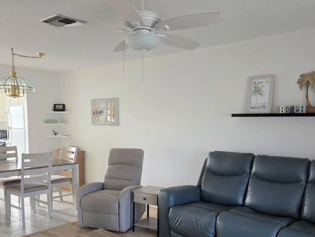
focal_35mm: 32
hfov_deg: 56.8
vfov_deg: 43.6
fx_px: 291
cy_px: 155
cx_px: 162
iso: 800
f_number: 1.8
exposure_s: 1/120
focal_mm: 5.4
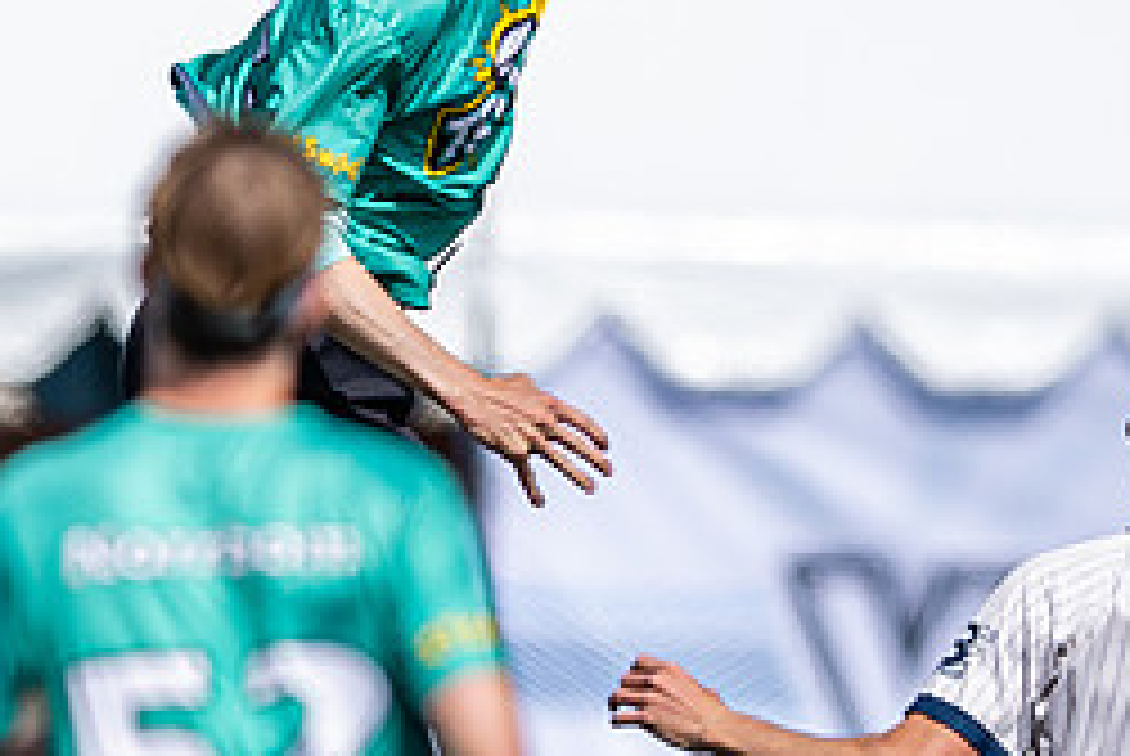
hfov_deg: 1.0
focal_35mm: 1979
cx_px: 1024
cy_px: 343
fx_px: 62190
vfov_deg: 0.7
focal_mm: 400
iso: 100
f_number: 2.8
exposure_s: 1/3200
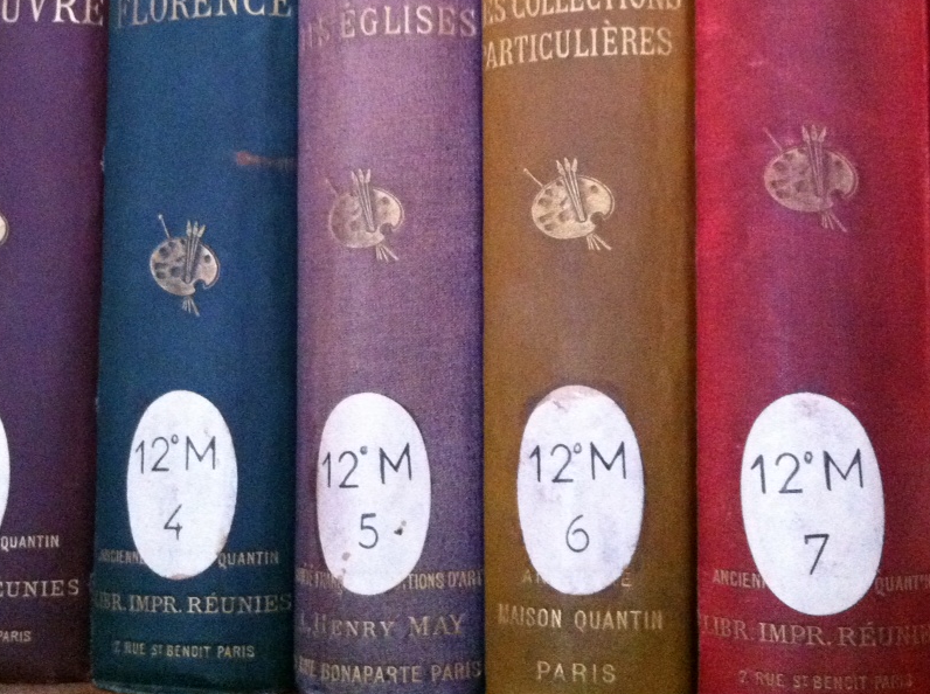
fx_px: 1529
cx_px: 471
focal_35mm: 57
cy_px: 132
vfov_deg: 25.1
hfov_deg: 33.8
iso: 800
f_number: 2.8
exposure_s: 1/17
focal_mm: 3.85
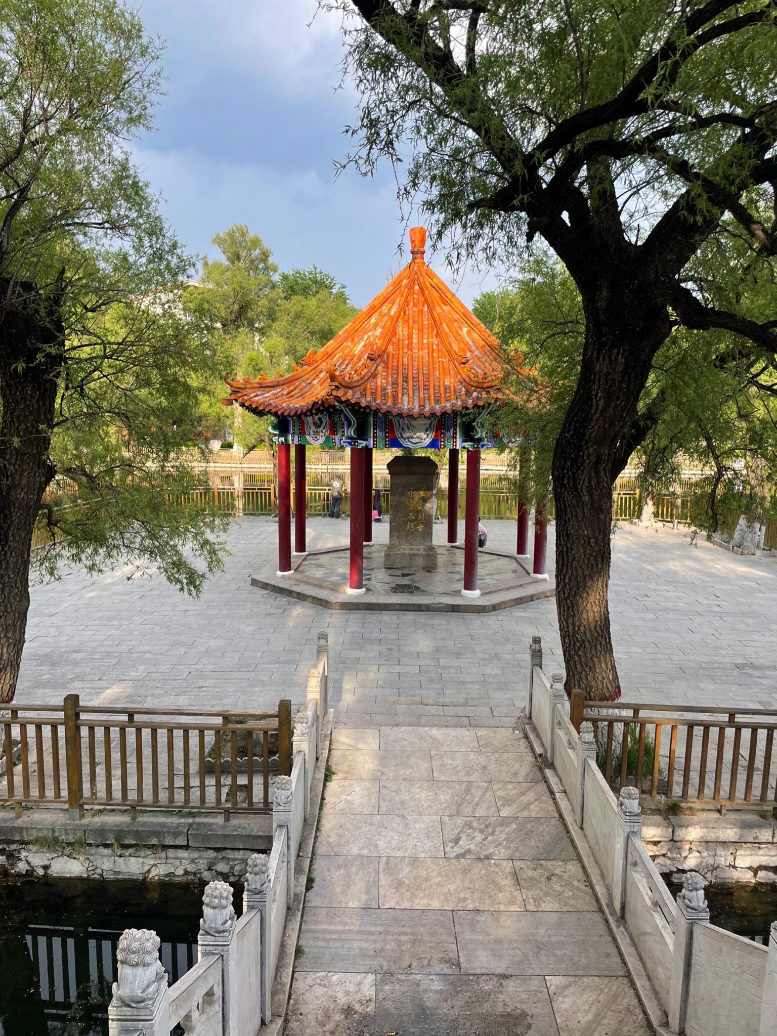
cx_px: 388
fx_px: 778
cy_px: 518
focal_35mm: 26
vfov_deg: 67.3
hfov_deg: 53.1
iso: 32
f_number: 1.6
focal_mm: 4.2
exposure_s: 1/1125
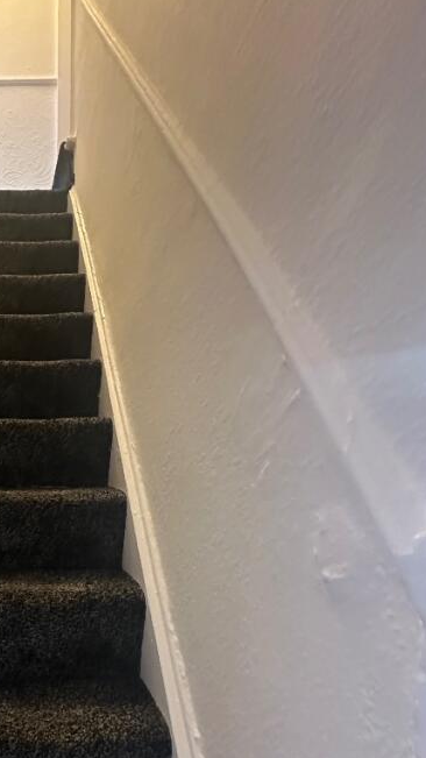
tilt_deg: -1.8
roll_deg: -1.8
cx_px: 2
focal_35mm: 24
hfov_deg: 41.6
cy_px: 490
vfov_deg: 74.5
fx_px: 482
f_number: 2.2
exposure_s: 1/52
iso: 1250
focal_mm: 2.22
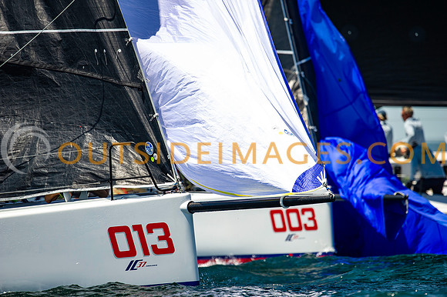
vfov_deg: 2.3
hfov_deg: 3.4
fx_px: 7445
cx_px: 224
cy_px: 148
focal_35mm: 600
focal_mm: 600
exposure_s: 1/2000
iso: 400
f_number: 5
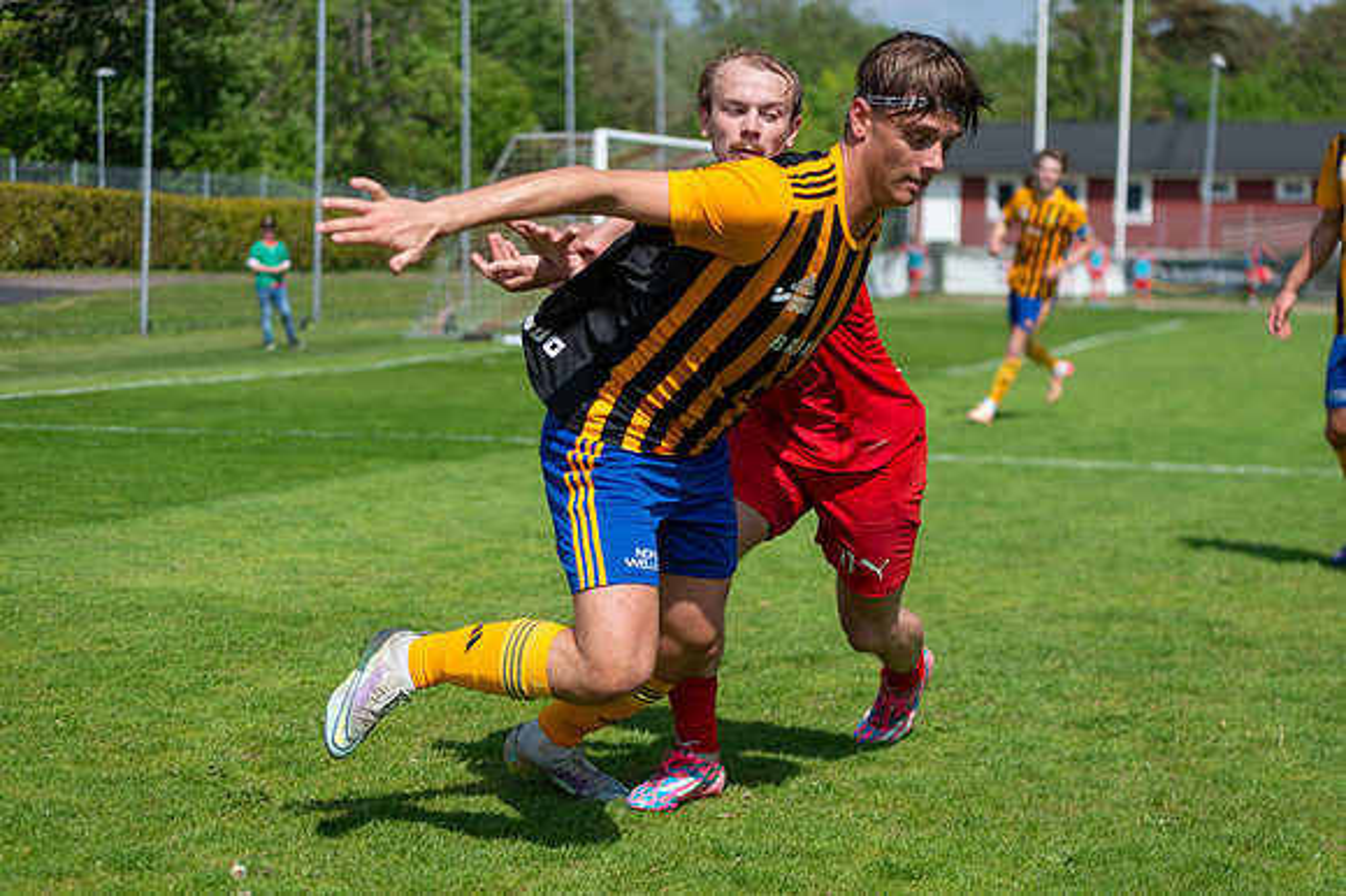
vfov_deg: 19.4
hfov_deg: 28.9
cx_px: 673
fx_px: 2616
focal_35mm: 70
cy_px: 448
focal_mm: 70
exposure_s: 1/2000
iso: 100
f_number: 3.2
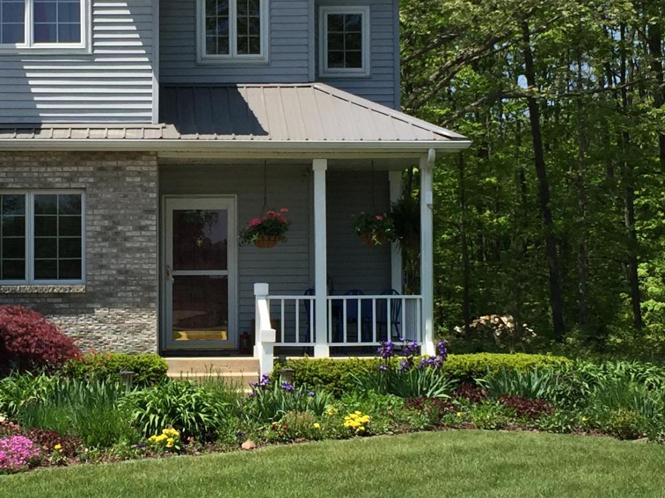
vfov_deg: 17.6
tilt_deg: +4.5
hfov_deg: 23.0
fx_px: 1614
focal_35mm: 84
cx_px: 153
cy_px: 237
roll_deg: -1.2
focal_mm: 4.15
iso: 32
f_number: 2.2
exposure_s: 1/1582
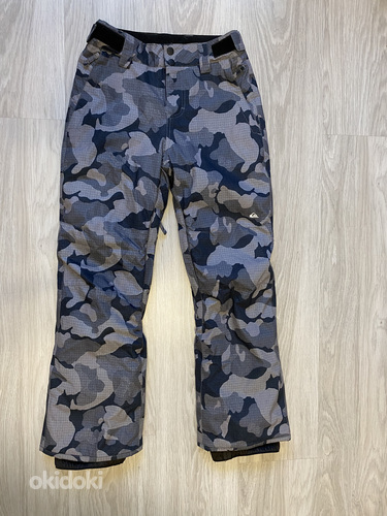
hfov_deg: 53.1
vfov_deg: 67.3
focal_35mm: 26
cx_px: 194
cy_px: 258
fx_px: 388
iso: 160
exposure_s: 1/50
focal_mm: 4.25
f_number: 1.8
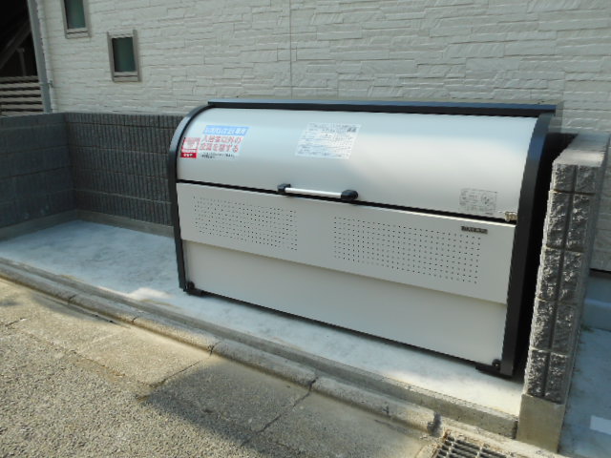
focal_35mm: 29
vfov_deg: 48.2
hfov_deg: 61.7
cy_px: 229
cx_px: 306
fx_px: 512
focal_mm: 5.2
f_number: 4
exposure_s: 1/250
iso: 80
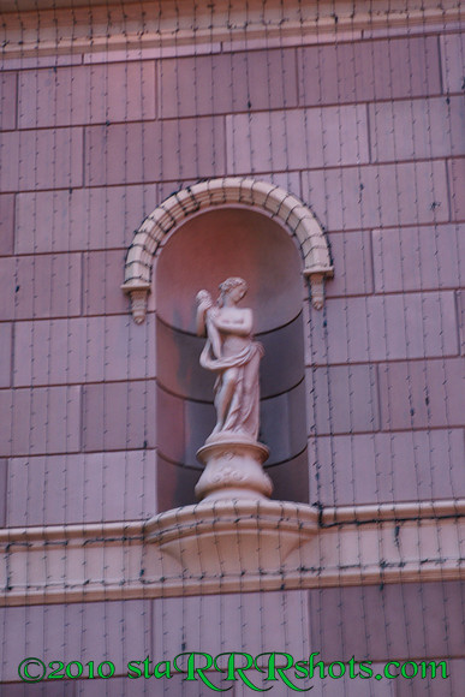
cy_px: 348
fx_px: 2178
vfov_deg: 18.2
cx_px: 232
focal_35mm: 112
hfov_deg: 12.2
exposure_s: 1/6
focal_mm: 75
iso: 800
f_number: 2.8
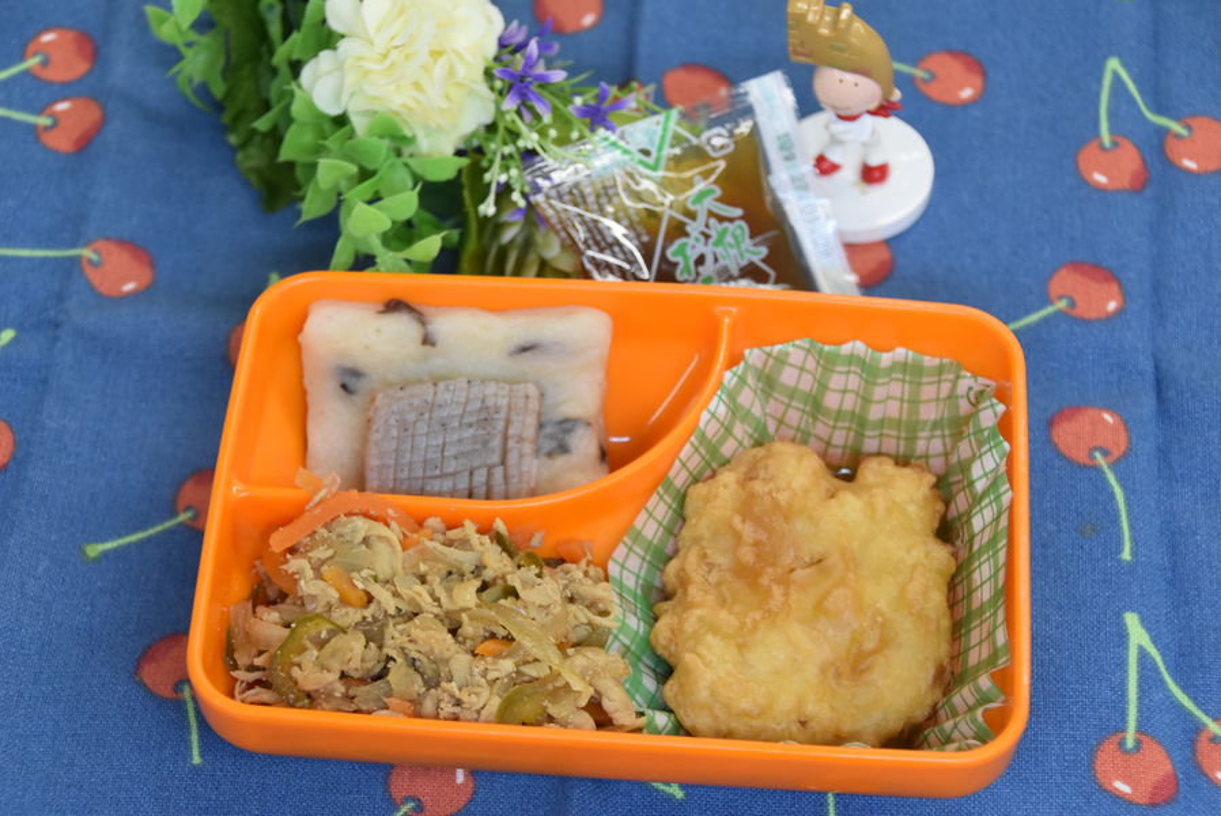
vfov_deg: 14.1
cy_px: 408
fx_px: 3309
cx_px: 610
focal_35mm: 98
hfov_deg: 20.9
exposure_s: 1/125
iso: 1400
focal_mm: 65
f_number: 5.3
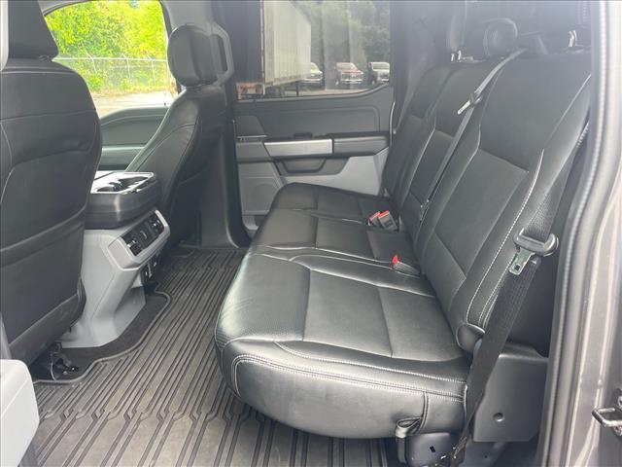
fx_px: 467
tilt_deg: -15.1
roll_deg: -1.9
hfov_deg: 67.3
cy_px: 234
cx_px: 311
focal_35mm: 26
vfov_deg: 53.1
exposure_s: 1/112
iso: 125
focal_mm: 5.1
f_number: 1.6
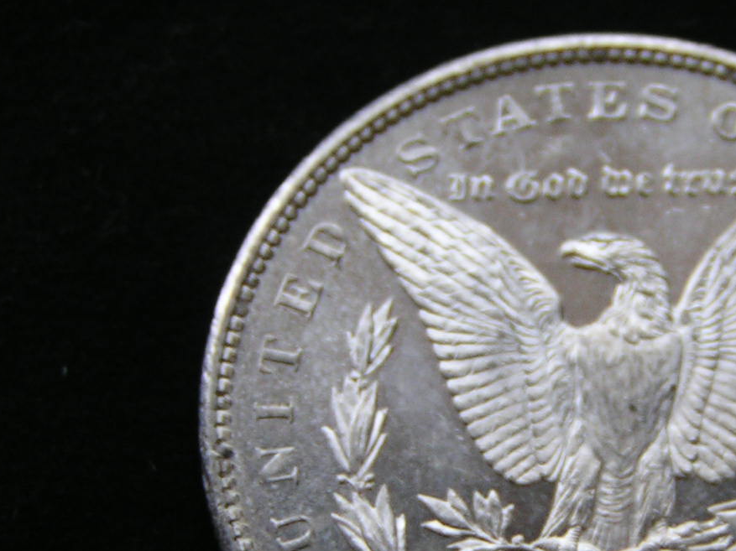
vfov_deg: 12.8
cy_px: 395
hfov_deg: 17.0
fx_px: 2444
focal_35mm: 115
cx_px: 592
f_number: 3.2
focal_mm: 9.7
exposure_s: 1/60
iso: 64
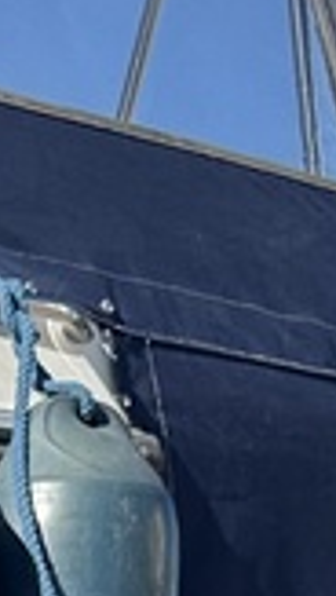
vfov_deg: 10.5
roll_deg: +2.6
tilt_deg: +4.1
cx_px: -482
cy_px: 1090
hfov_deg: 6.1
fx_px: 3033
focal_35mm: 192
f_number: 1.78
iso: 80
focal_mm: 6.86
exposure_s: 1/2967
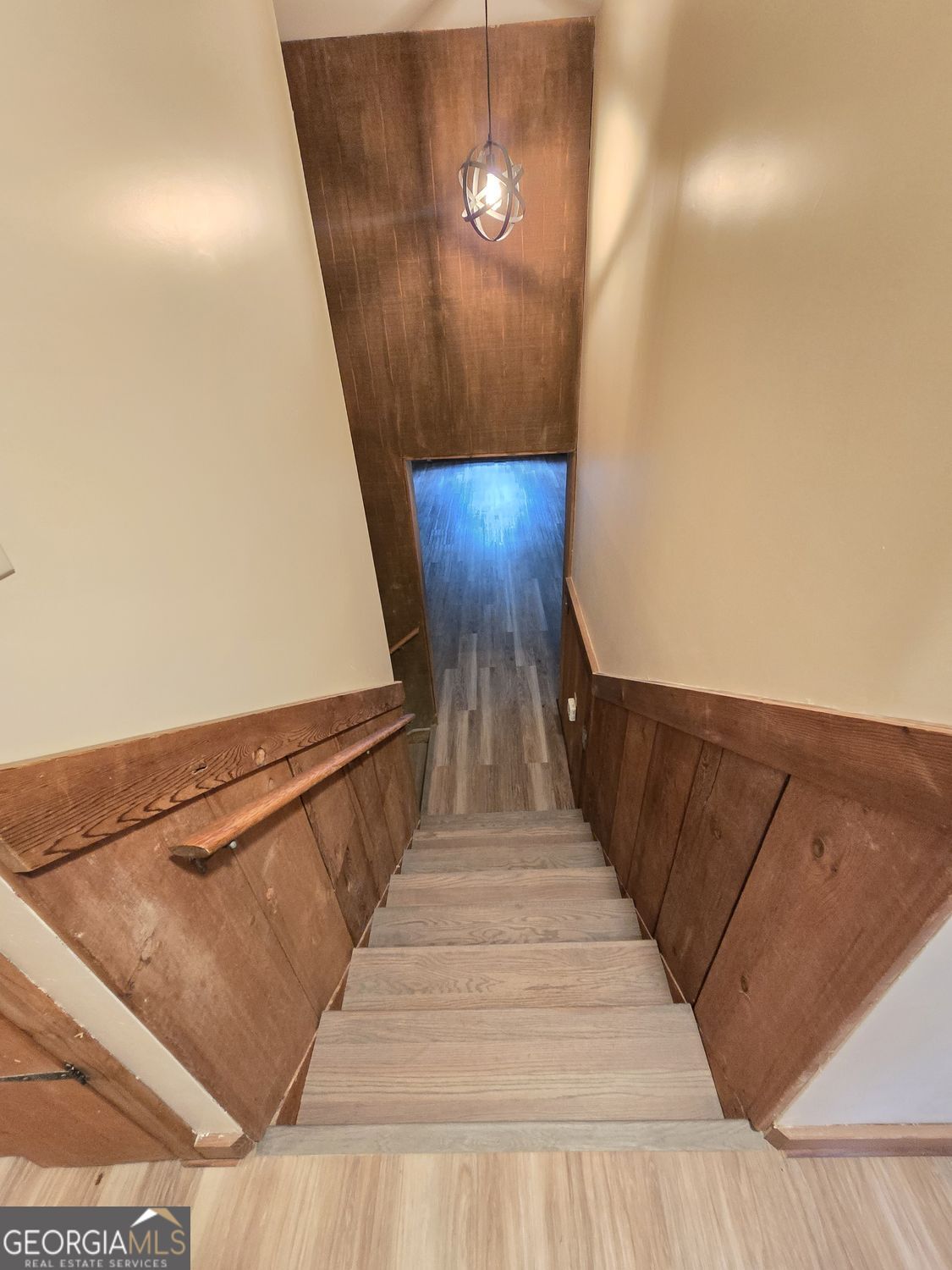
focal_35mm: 13
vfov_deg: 106.2
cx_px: 476
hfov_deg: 89.9
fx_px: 477
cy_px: 635
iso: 1250
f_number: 2.2
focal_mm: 2.2
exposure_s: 1/30
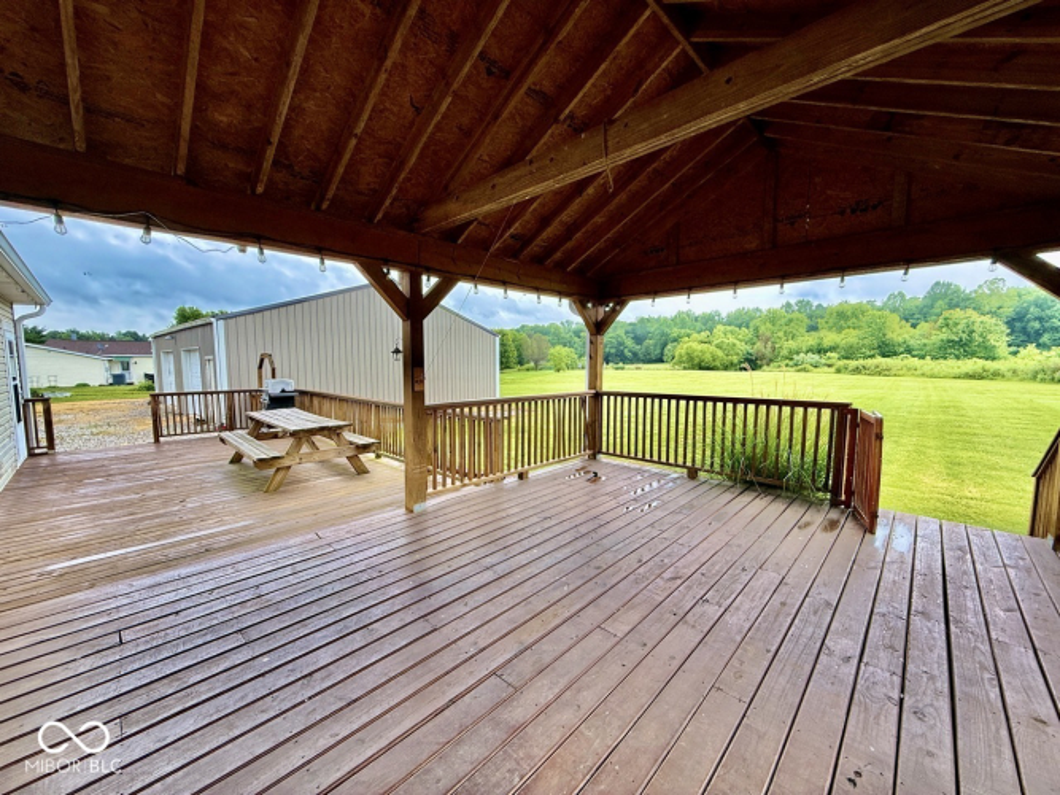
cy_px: 398
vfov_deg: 85.7
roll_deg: +0.1
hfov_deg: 102.1
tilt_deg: -4.3
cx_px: 530
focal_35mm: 14
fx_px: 429
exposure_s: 1/328
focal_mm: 2.22
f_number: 2.2
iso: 64
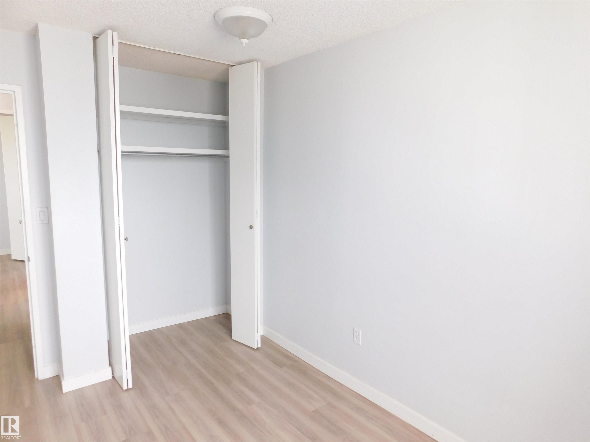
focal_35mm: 23
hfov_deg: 73.9
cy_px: 221
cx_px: 295
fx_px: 392
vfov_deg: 58.9
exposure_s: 1/30
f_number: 3
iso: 160
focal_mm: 4
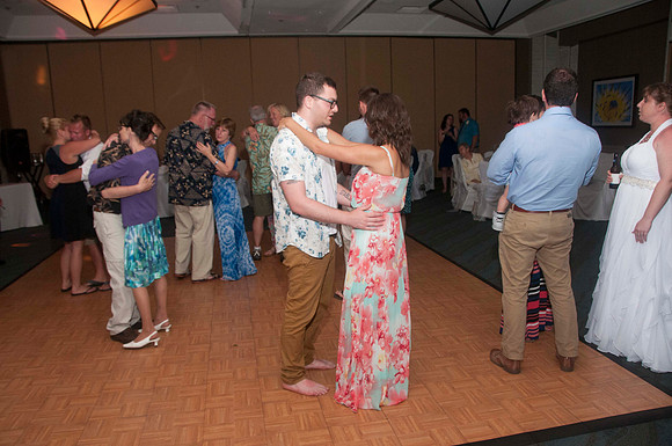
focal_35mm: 27
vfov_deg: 47.8
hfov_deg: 67.5
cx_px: 336
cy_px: 223
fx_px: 503
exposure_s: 1/60
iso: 800
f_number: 5.6
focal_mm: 18
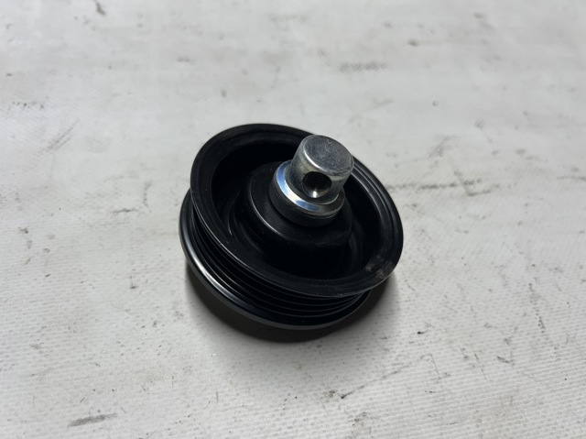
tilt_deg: -51.5
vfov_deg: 53.0
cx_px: 293
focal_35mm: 26
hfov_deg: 67.3
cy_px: 220
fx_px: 440
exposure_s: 1/100
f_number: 1.5
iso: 64
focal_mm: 5.7
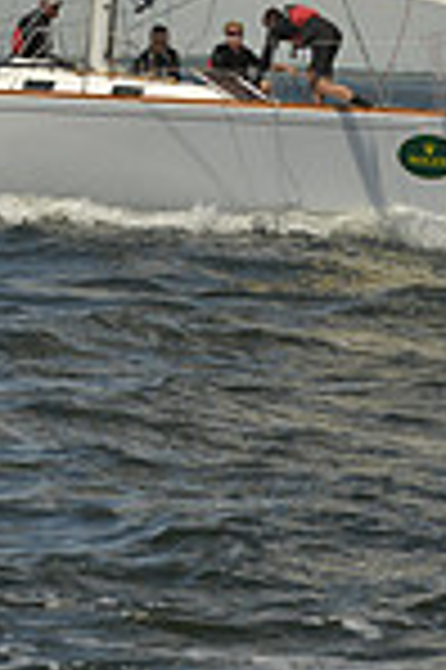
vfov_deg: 7.3
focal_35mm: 273
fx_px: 5085
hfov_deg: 5.0
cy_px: -621
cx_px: 187
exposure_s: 1/1600
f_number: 9
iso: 280
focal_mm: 70
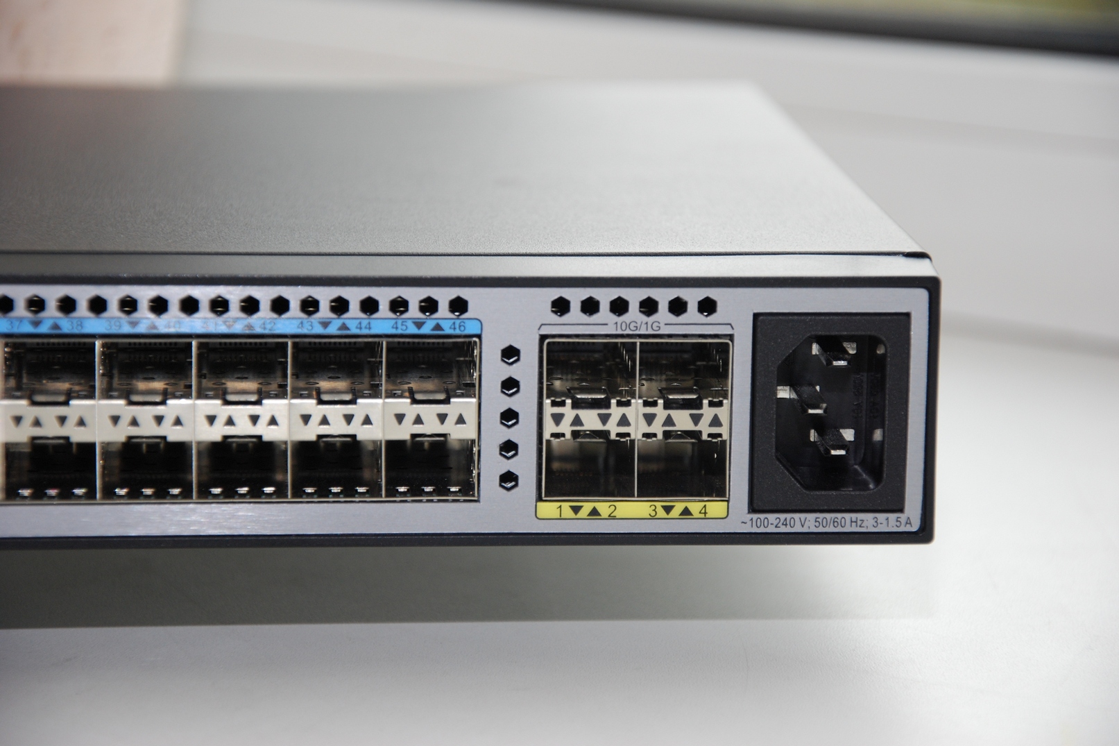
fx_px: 4568
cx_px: 560
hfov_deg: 14.0
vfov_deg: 9.3
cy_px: 373
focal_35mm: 147
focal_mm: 98
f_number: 5.6
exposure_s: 1/200
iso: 400
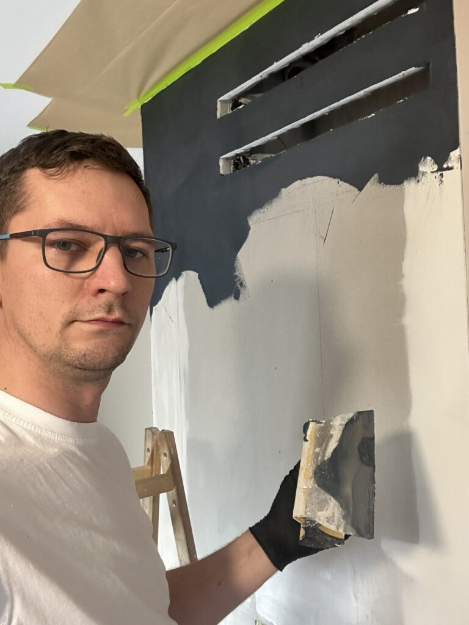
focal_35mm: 30
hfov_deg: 46.8
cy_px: 312
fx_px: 542
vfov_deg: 60.0
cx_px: 234
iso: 250
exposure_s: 1/50
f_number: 1.9
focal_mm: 2.69
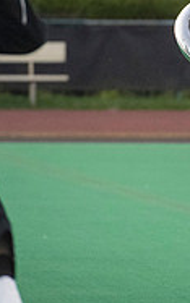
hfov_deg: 2.1
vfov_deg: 3.3
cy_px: 54
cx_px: 336
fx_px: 5232
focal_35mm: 632
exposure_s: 1/5000
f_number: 4.5
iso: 5000
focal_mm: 200
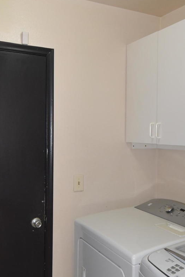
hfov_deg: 35.1
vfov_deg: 50.6
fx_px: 293
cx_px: 92
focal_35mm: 38
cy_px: 150
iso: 900
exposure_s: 1/60
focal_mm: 10
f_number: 3.5
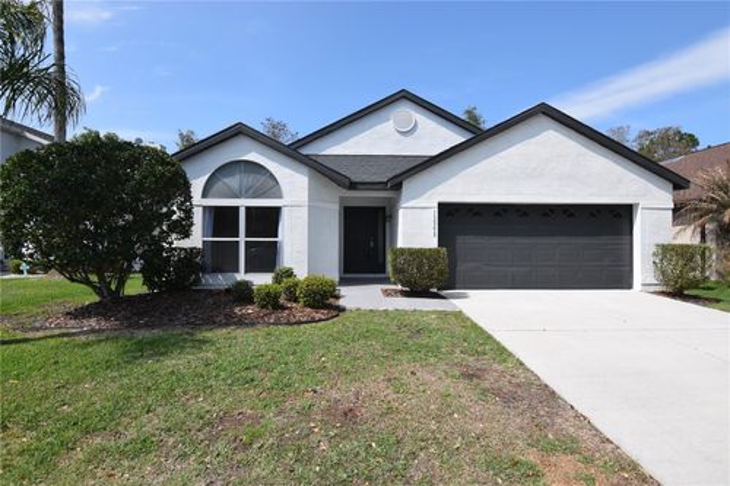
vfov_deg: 72.0
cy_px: 243
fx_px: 334
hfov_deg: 95.0
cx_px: 365
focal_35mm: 16
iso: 200
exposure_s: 1/320
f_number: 9
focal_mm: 11
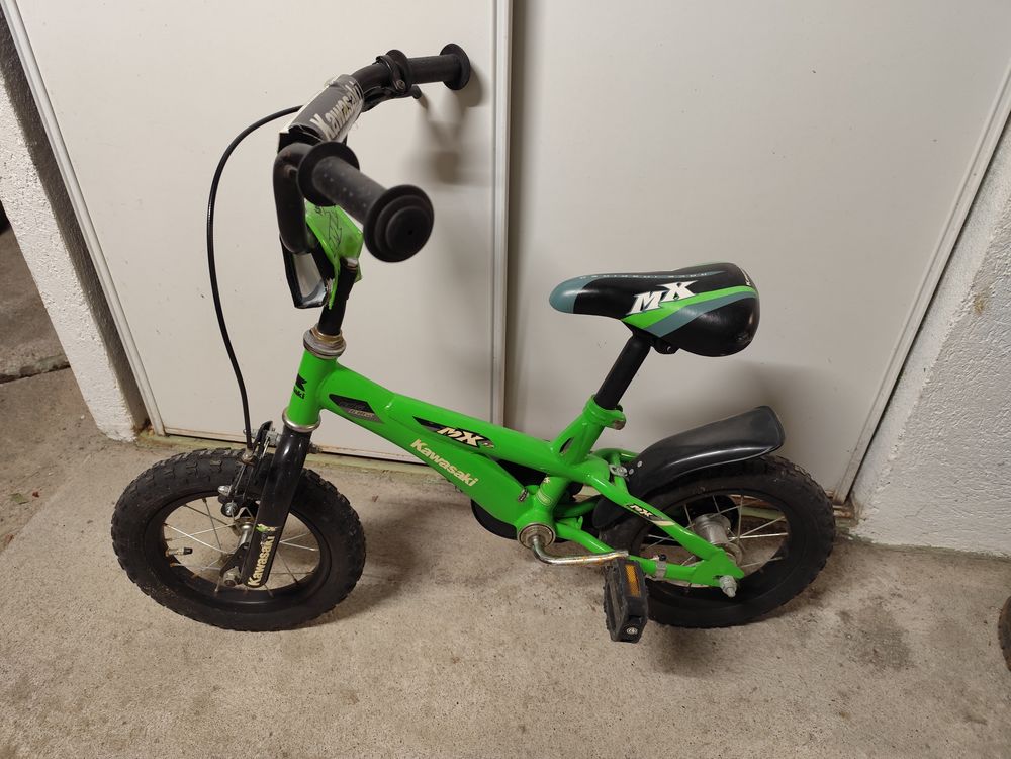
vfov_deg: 58.9
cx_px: 506
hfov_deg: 73.9
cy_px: 380
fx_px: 672
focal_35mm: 23
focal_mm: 6.19
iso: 1000
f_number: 1.65
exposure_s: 1/25
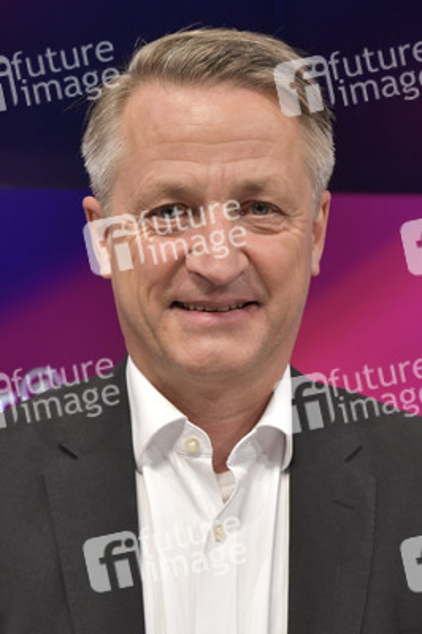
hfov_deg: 23.3
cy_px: 317
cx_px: 211
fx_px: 1022
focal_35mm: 58
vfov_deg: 34.5
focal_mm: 58
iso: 2500
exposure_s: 1/200
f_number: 6.3
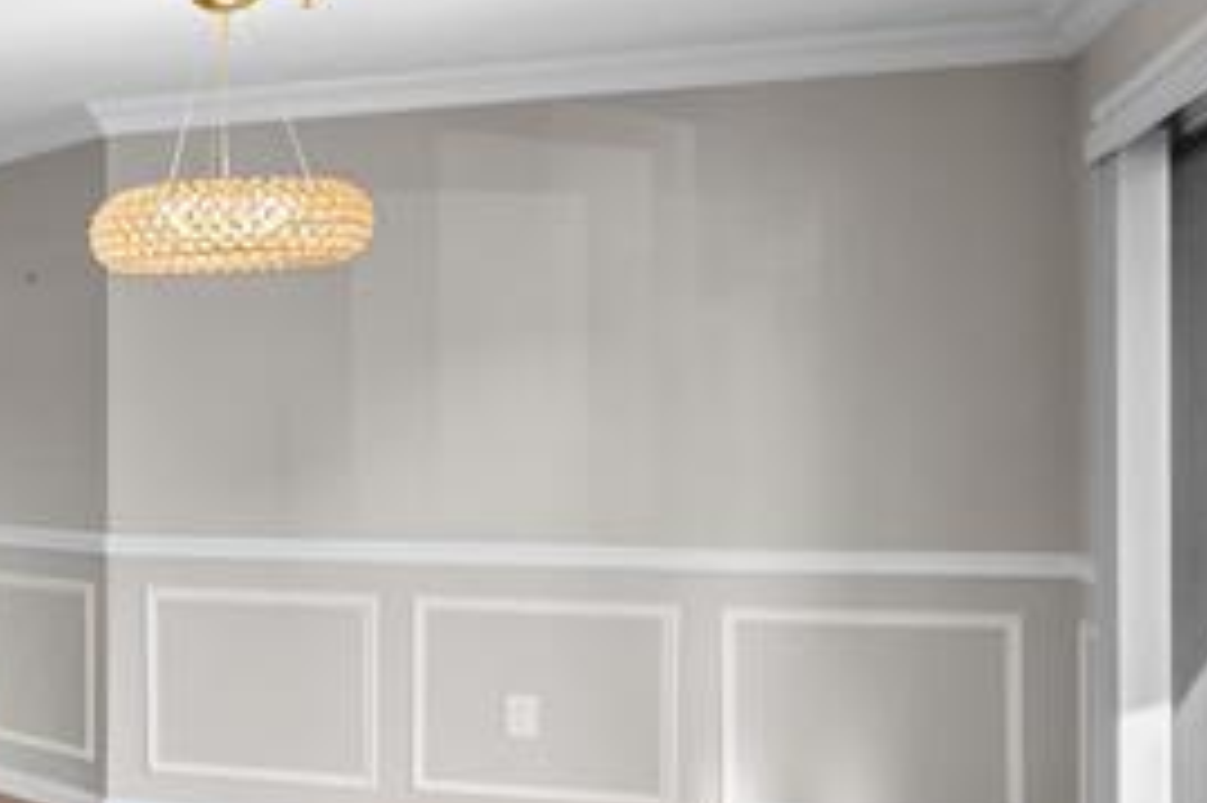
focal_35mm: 61
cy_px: 464
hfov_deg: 24.1
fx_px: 2044
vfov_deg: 22.2
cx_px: -704
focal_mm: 16
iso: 250
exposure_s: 1/2
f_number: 9
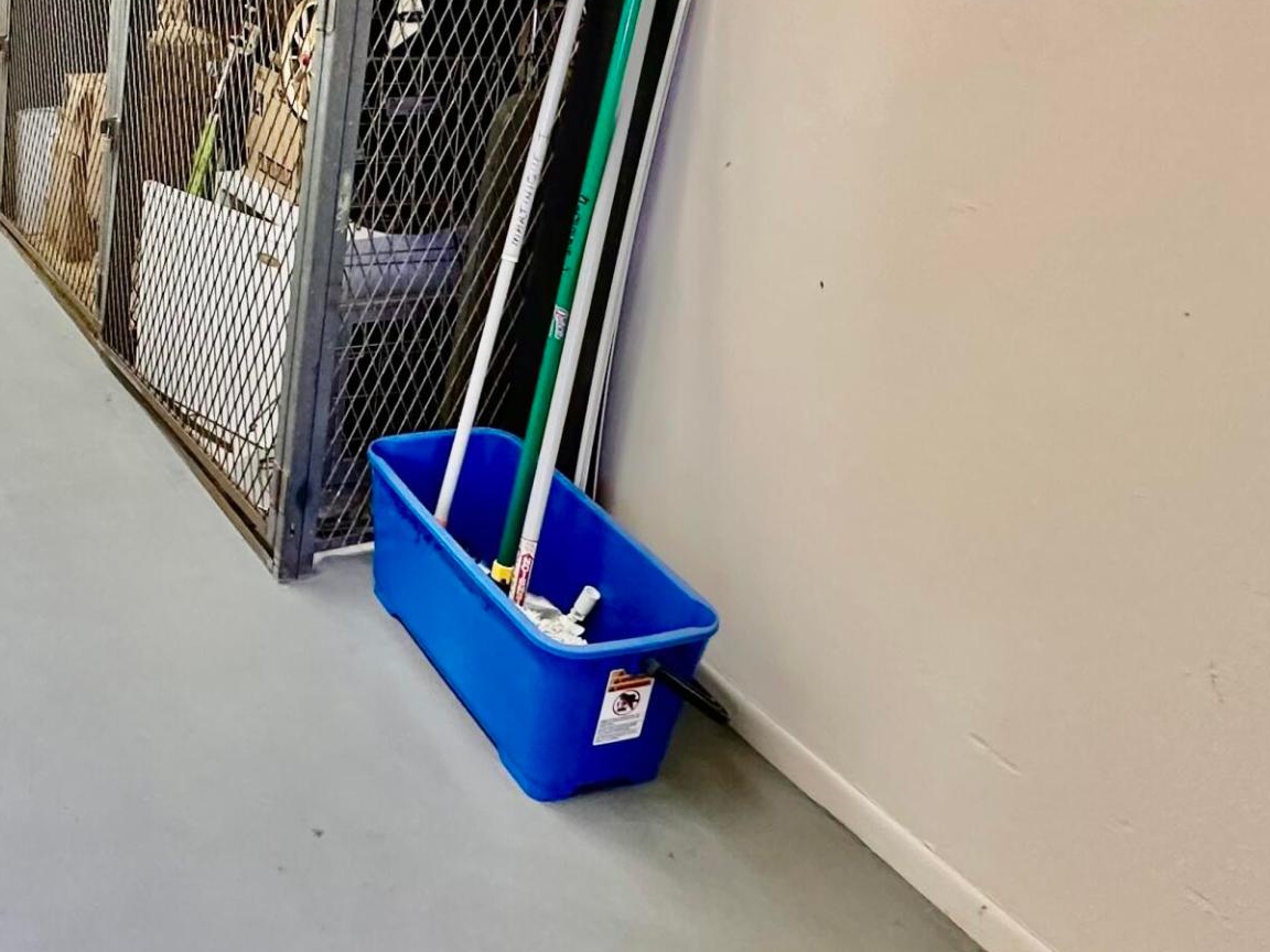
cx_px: 137
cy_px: 137
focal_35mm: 35
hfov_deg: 47.5
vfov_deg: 38.5
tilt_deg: -15.0
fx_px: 1284
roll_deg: -3.8
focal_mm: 2.22
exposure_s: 1/60
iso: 250
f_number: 2.2
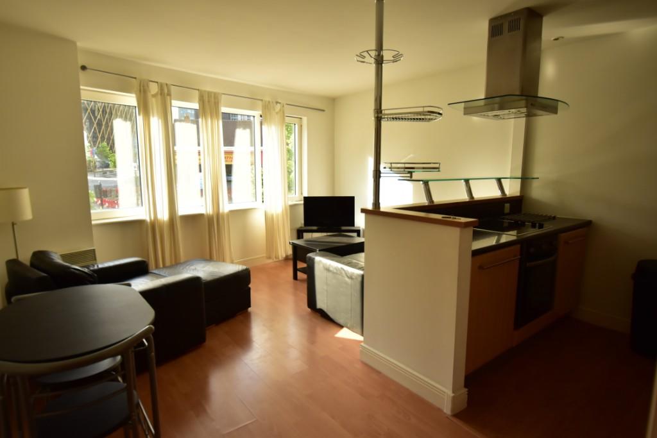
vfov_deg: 63.2
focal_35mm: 20
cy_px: 219
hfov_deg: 85.4
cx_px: 328
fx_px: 356
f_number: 4
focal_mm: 13
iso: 800
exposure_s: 1/1000
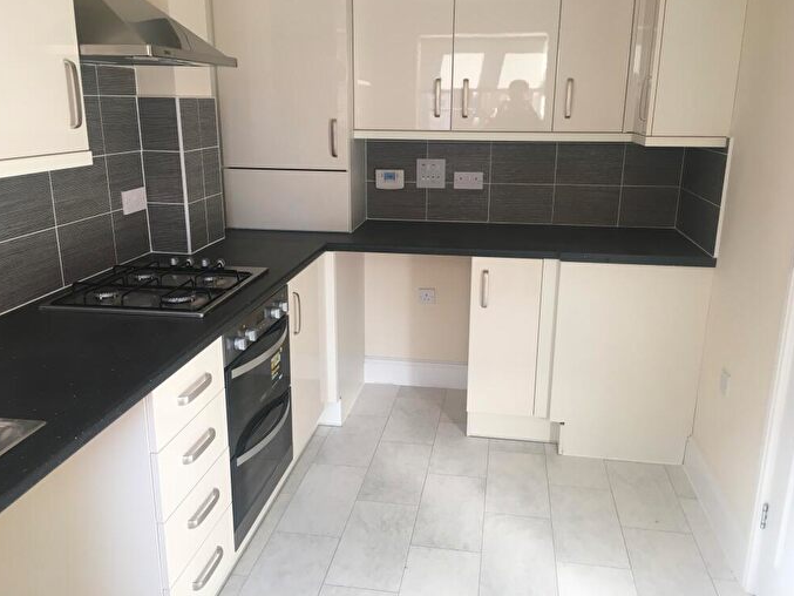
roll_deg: -0.1
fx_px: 688
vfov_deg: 46.8
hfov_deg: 60.0
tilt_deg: -16.6
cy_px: 294
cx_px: 400
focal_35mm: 30
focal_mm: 4.15
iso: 25
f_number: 2.2
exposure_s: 1/33
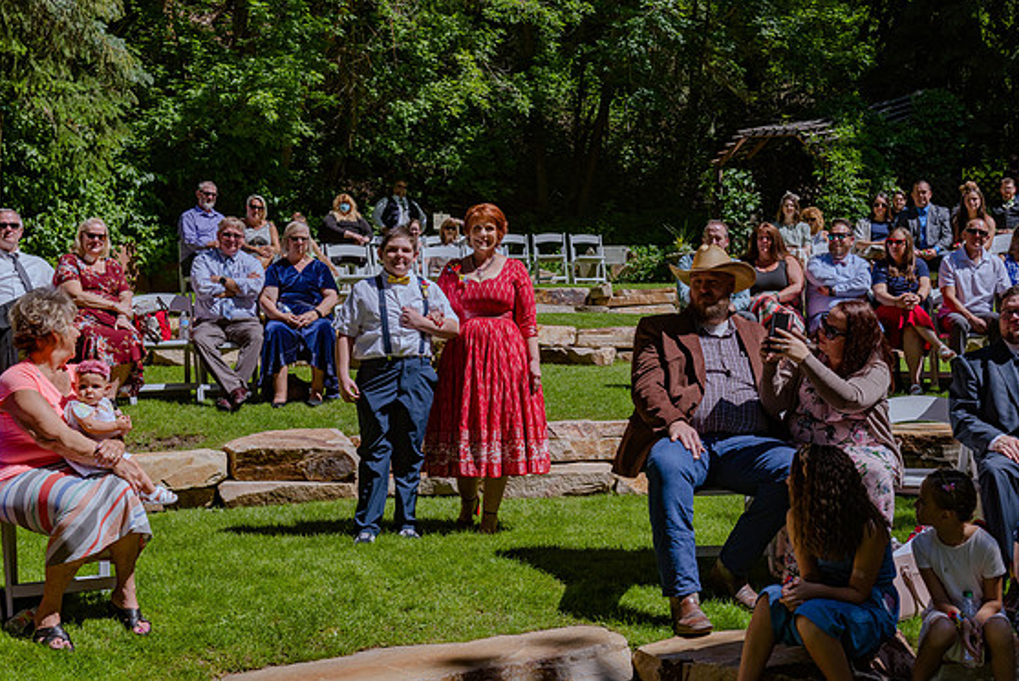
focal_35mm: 49
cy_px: 347
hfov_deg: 40.3
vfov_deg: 27.6
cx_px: 540
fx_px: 1388
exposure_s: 1/500
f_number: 8
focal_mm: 45
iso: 160
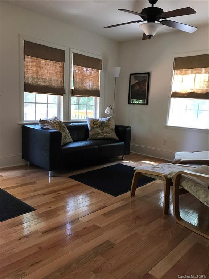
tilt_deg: -8.1
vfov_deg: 63.4
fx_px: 225
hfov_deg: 49.7
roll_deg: -2.3
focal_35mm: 28
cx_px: 104
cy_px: 140
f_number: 1.8
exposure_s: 1/15
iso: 40
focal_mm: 3.99
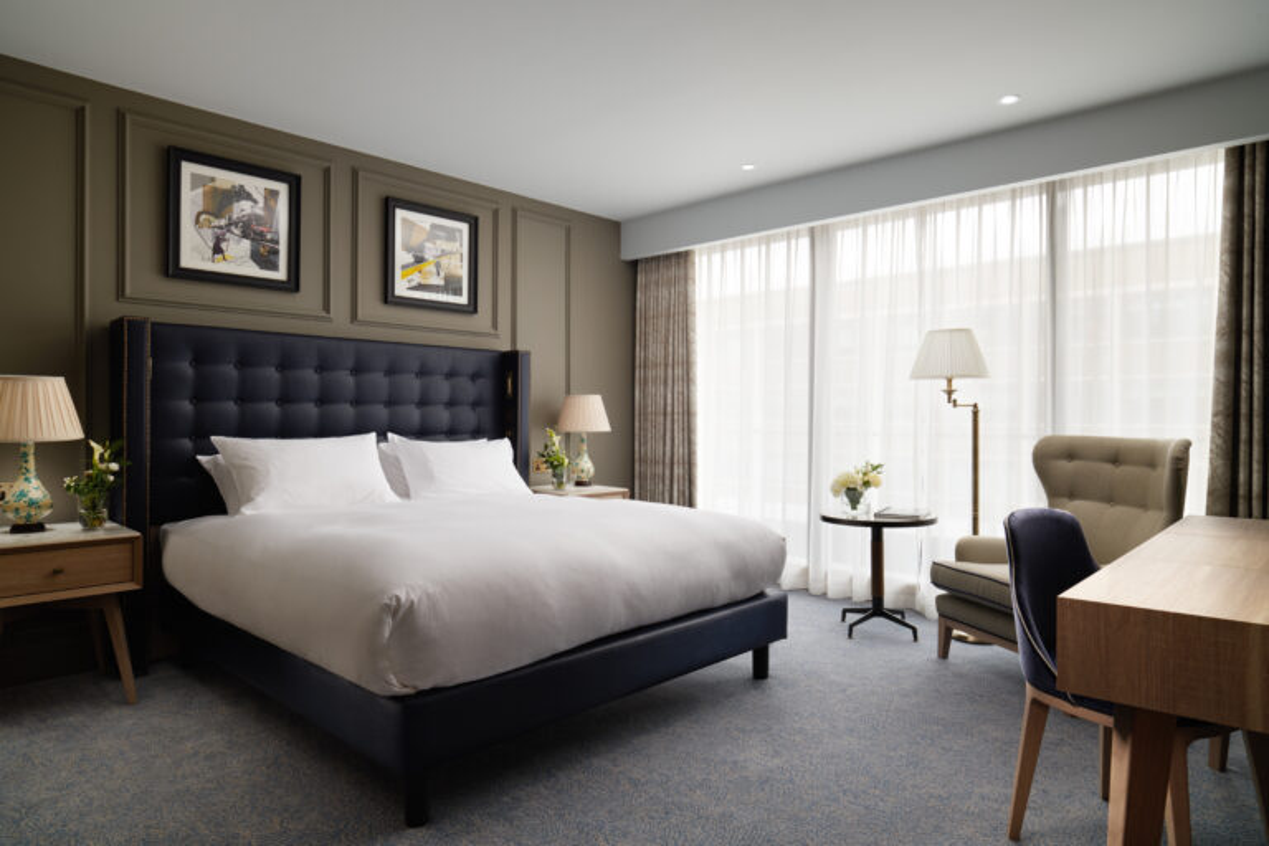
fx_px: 740
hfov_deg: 81.2
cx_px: 634
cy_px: 423
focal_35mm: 21
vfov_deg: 59.5
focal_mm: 21
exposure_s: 2
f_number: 16
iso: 50
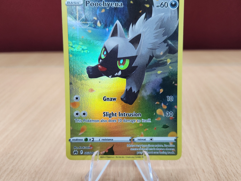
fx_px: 188
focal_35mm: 27
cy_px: 93
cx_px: 119
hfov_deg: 65.3
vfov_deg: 51.3
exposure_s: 1/120
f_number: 1.8
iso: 640
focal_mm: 5.4
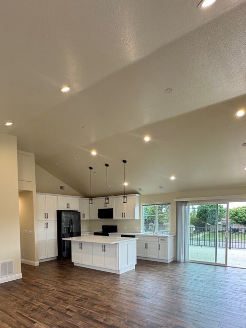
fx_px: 208
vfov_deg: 73.0
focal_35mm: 22
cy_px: 230
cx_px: 108
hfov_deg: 60.9
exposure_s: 1/120
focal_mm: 2.22
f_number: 2.2
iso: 80
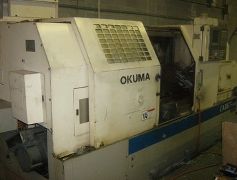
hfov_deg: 46.6
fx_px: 275
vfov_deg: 36.2
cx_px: 118
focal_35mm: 40
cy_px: 87
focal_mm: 6
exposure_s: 1/60
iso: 200
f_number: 2.8
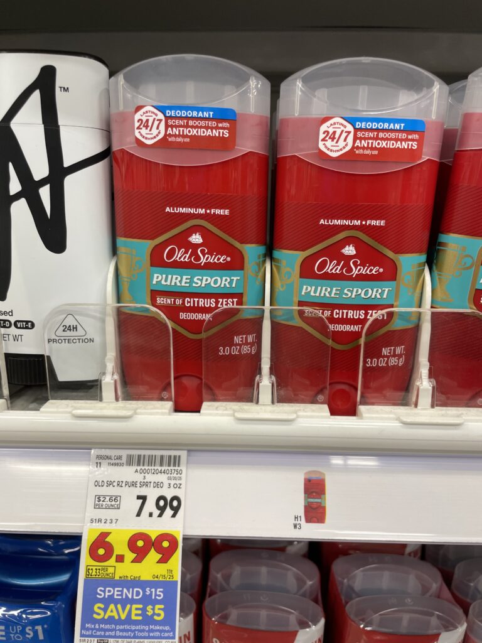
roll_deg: -0.2
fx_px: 483
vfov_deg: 67.3
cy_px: 322
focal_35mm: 26
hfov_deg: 53.1
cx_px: 241
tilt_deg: -15.2
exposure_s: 1/60
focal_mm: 4.2
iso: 64
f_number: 1.6
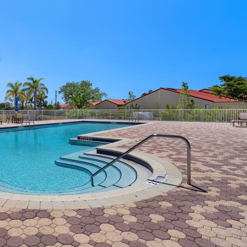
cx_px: 36
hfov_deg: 53.4
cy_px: 107
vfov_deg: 58.9
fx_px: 218
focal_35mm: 27
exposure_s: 1/500
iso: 200
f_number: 7.1
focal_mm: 18
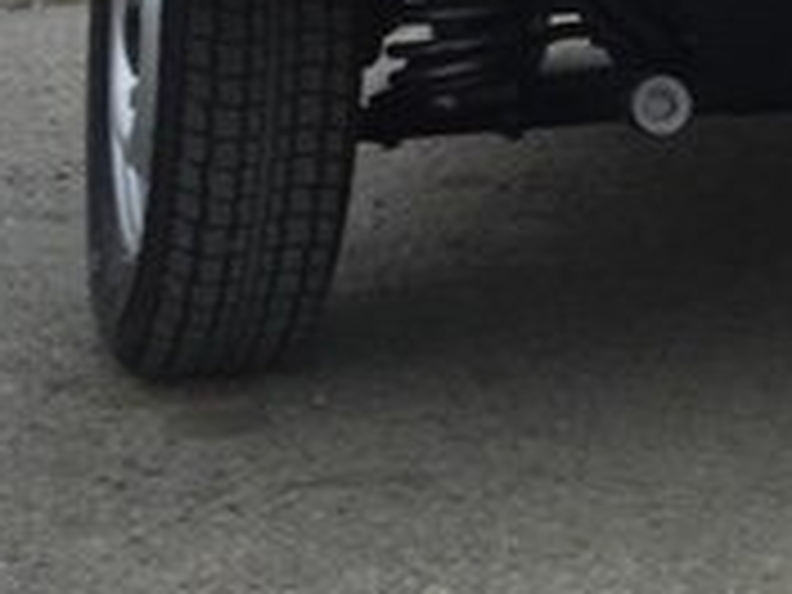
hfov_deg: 17.2
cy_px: -421
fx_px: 2494
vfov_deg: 12.6
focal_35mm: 109
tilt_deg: -1.6
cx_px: 958
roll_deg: +1.1
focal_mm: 4.15
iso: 40
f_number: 2.2
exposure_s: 1/50
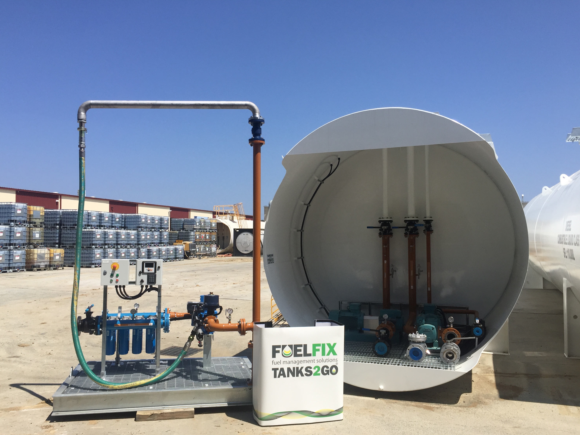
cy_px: 224
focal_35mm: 30
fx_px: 503
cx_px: 288
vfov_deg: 46.8
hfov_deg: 60.0
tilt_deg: +2.4
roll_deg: -1.9
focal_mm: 4.15
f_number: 2.2
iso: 32
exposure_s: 1/2825
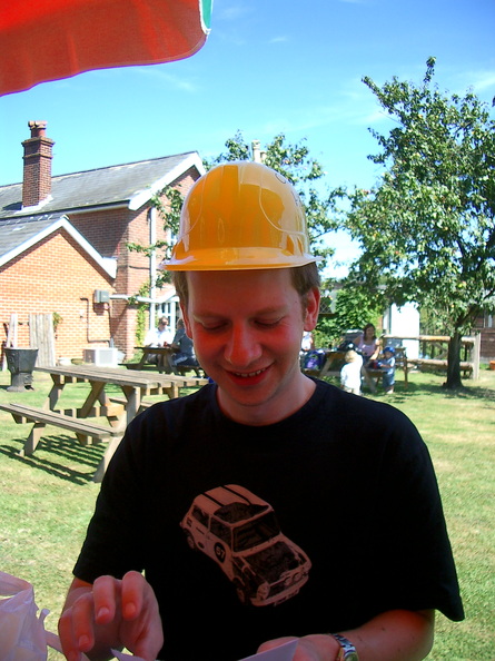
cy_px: 330
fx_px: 668
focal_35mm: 35
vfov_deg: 52.6
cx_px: 248
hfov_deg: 40.7
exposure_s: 1/400
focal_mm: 5.8
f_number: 2.6
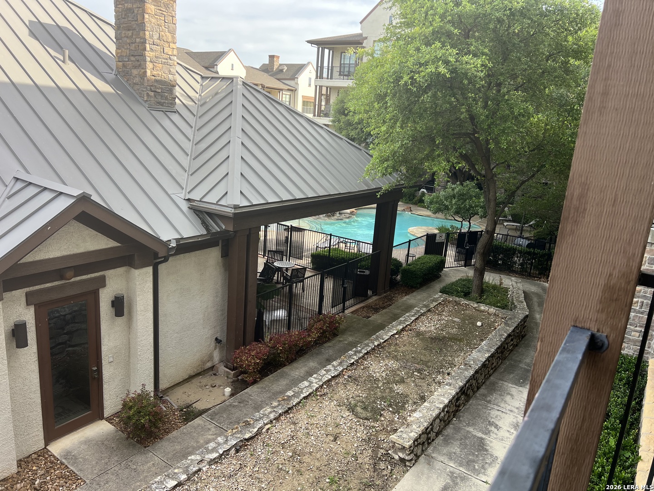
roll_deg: -4.0
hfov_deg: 67.3
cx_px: 327
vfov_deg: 53.1
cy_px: 246
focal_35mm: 26
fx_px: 491
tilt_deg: -14.8
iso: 50
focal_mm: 5.7
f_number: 1.5
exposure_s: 1/581
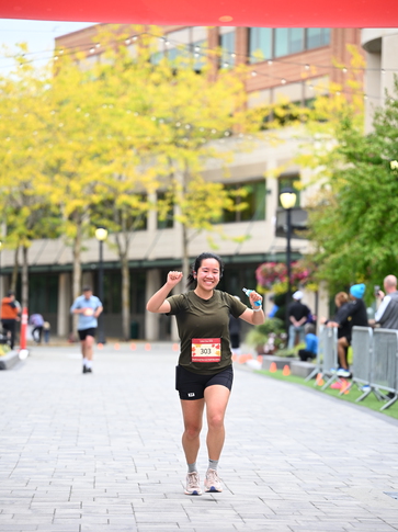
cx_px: 199
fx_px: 2011
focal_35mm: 131
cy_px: 290
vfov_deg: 15.1
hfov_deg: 11.3
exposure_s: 1/1600
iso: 640
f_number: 2.8
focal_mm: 120
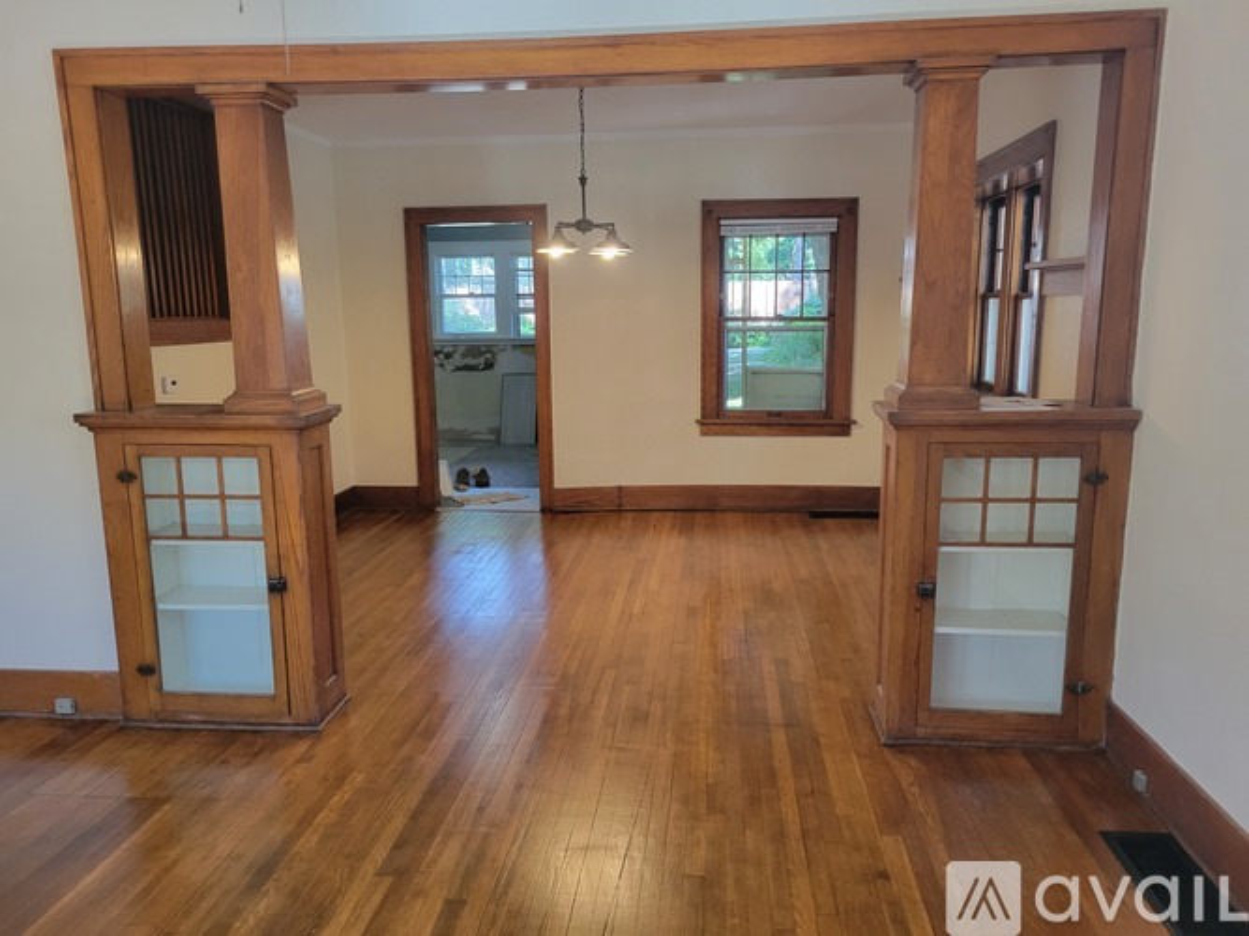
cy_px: 468
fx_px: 938
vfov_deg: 53.0
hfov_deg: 67.3
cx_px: 624
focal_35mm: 26
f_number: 1.8
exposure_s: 1/120
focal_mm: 5.4
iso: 250
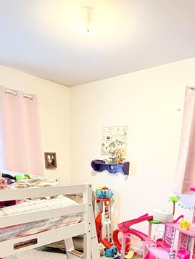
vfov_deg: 54.1
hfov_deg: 46.5
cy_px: 221
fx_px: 225
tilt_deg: -14.2
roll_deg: -4.2
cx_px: 120
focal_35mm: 30
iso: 250
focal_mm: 2.22
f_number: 2.2
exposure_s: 1/60
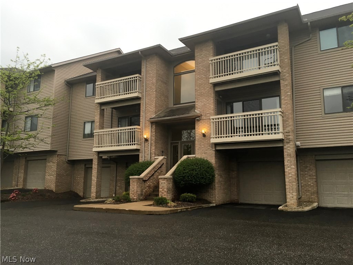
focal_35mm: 29
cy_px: 132
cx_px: 176
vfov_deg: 48.2
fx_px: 296
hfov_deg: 61.7
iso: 25
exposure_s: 1/40
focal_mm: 4.15
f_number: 2.2
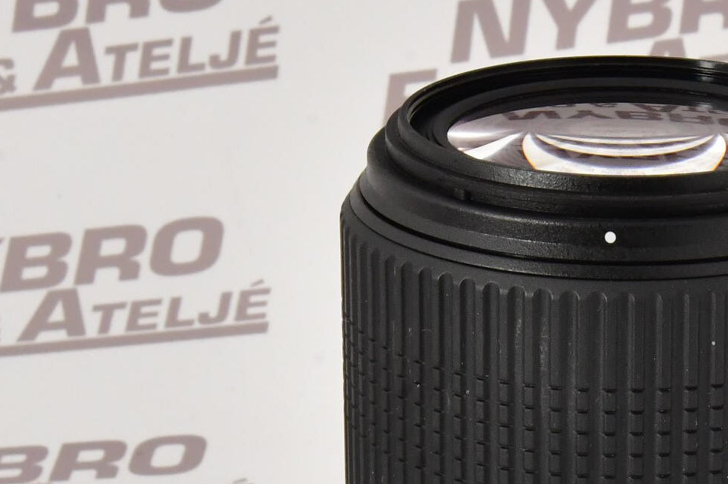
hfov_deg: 15.4
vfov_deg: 10.2
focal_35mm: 132
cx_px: 645
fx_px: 2667
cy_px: 542
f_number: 16
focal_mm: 50
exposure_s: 1/250
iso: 1600
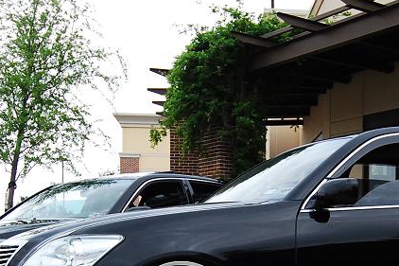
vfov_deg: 20.9
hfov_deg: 32.0
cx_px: 278
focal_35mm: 62
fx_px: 687
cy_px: 285
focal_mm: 18
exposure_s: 1/2000
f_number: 5
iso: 800
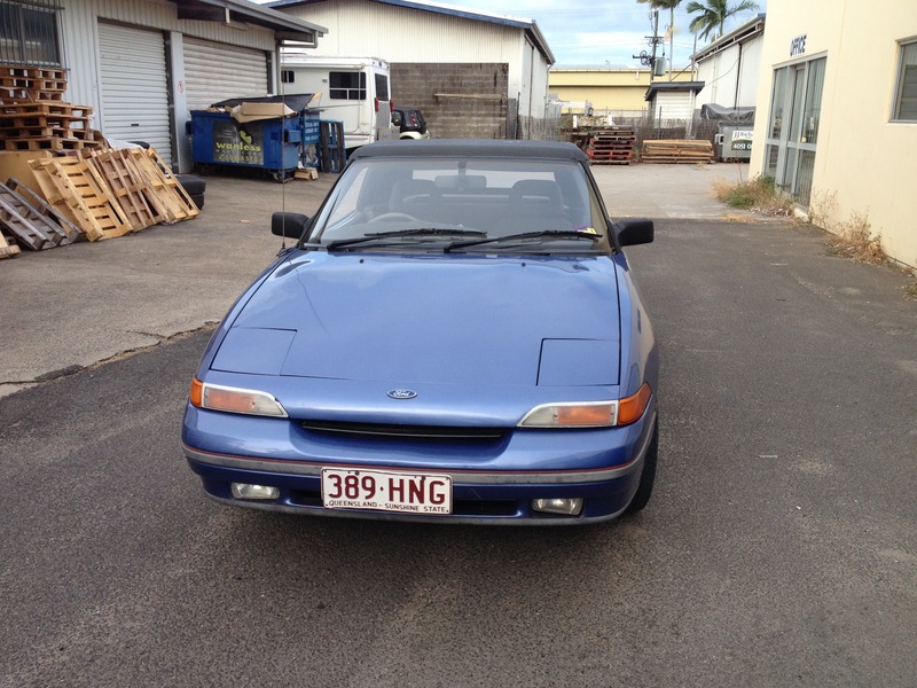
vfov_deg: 40.7
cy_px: 344
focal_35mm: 35
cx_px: 458
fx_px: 927
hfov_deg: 52.6
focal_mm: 4.28
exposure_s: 1/251
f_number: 2.4
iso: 50
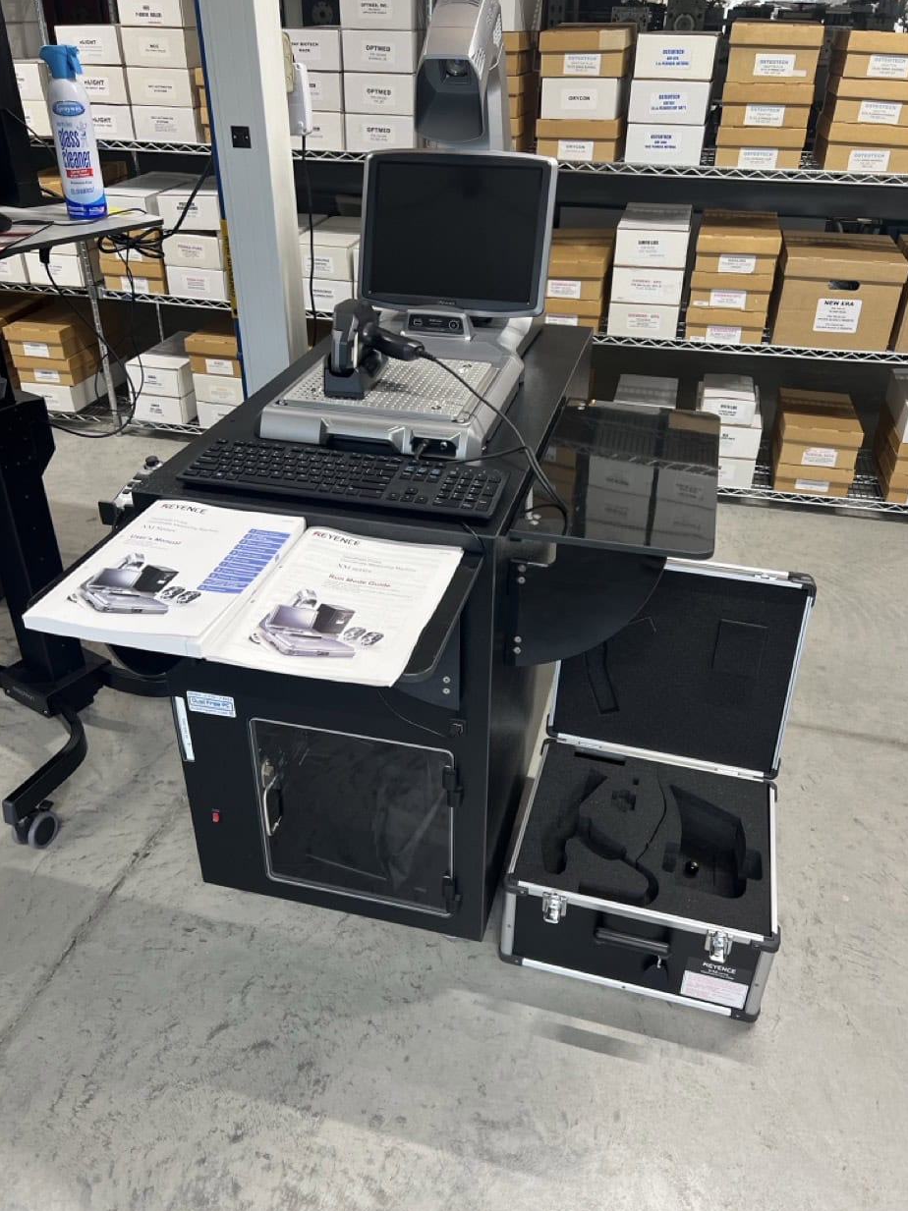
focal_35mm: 27
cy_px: 595
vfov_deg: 65.3
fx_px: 945
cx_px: 455
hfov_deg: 51.3
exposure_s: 1/120
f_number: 1.5
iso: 125
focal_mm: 5.7
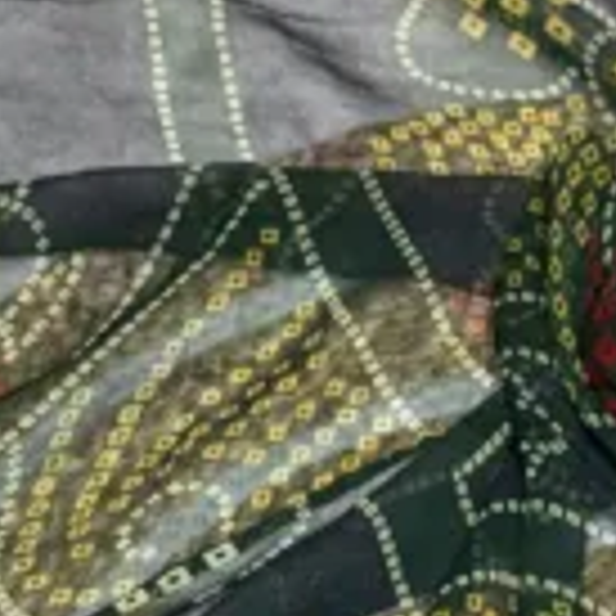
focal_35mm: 151
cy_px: 1122
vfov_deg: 10.8
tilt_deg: -69.1
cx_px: 638
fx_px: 3040
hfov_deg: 11.4
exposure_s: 1/100
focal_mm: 5.96
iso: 32
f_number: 1.6
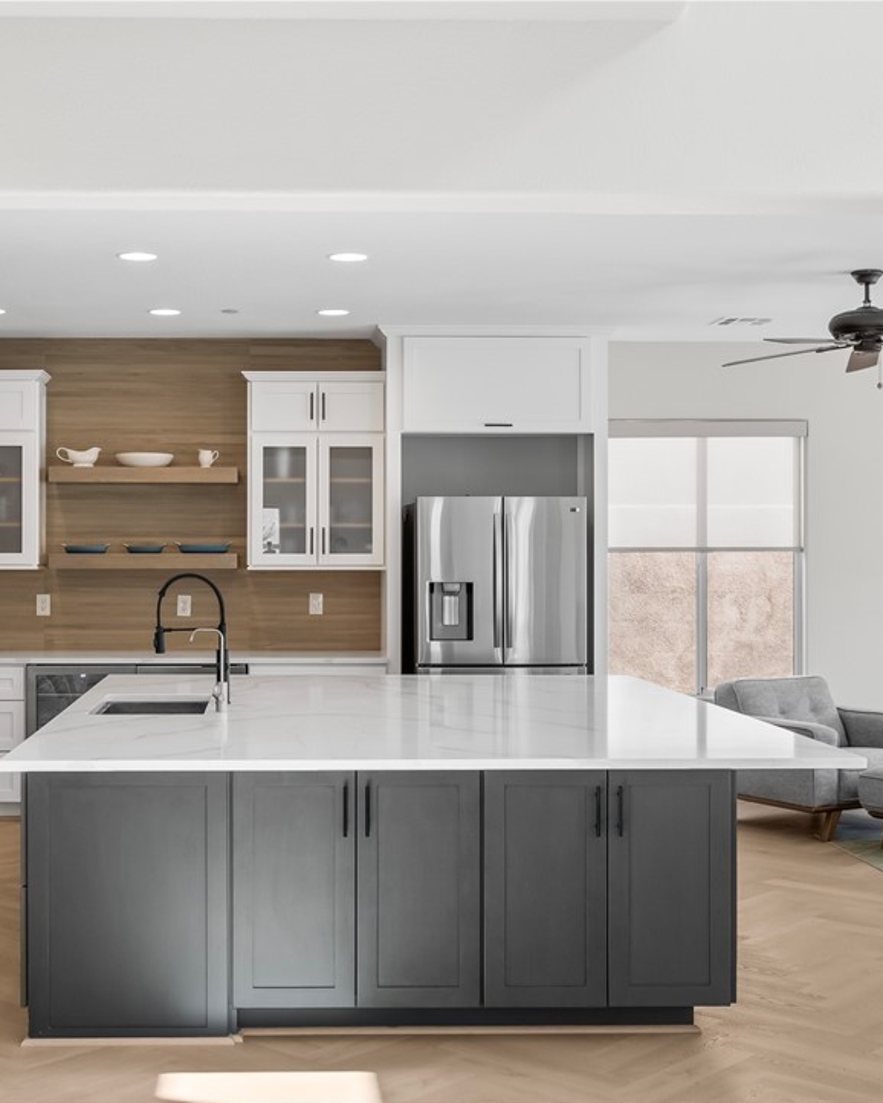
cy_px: 552
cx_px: 304
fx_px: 1567
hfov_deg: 31.3
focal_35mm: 48
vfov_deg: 38.8
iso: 400
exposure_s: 1/200
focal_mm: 23
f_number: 3.5
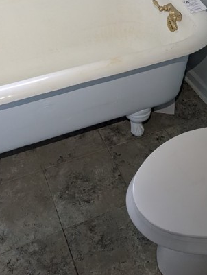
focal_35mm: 46
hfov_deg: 31.6
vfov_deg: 39.5
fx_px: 366
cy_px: 53
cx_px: 118
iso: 2582
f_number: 1.68
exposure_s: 1/151
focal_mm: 6.9
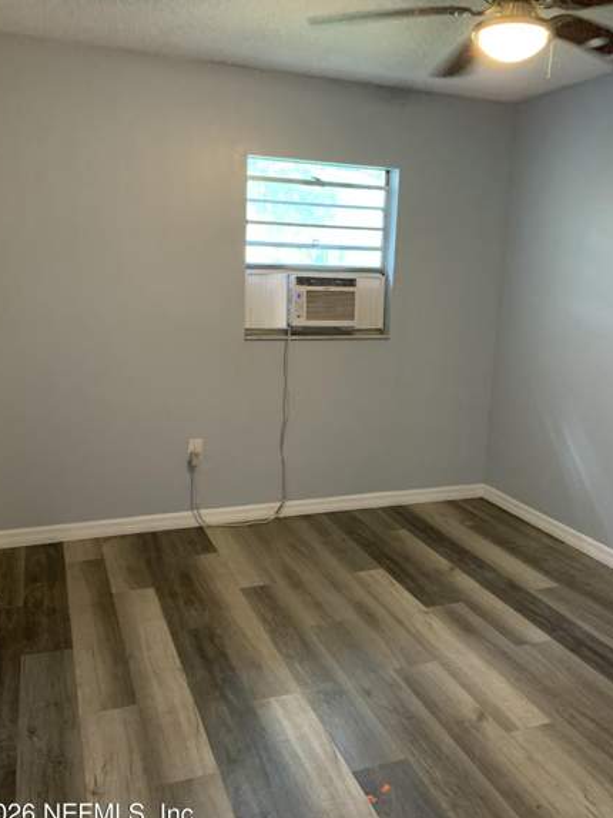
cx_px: 299
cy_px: 399
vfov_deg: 61.7
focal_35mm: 29
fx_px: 685
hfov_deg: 48.2
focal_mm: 4.25
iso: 320
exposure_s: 1/30
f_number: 1.8
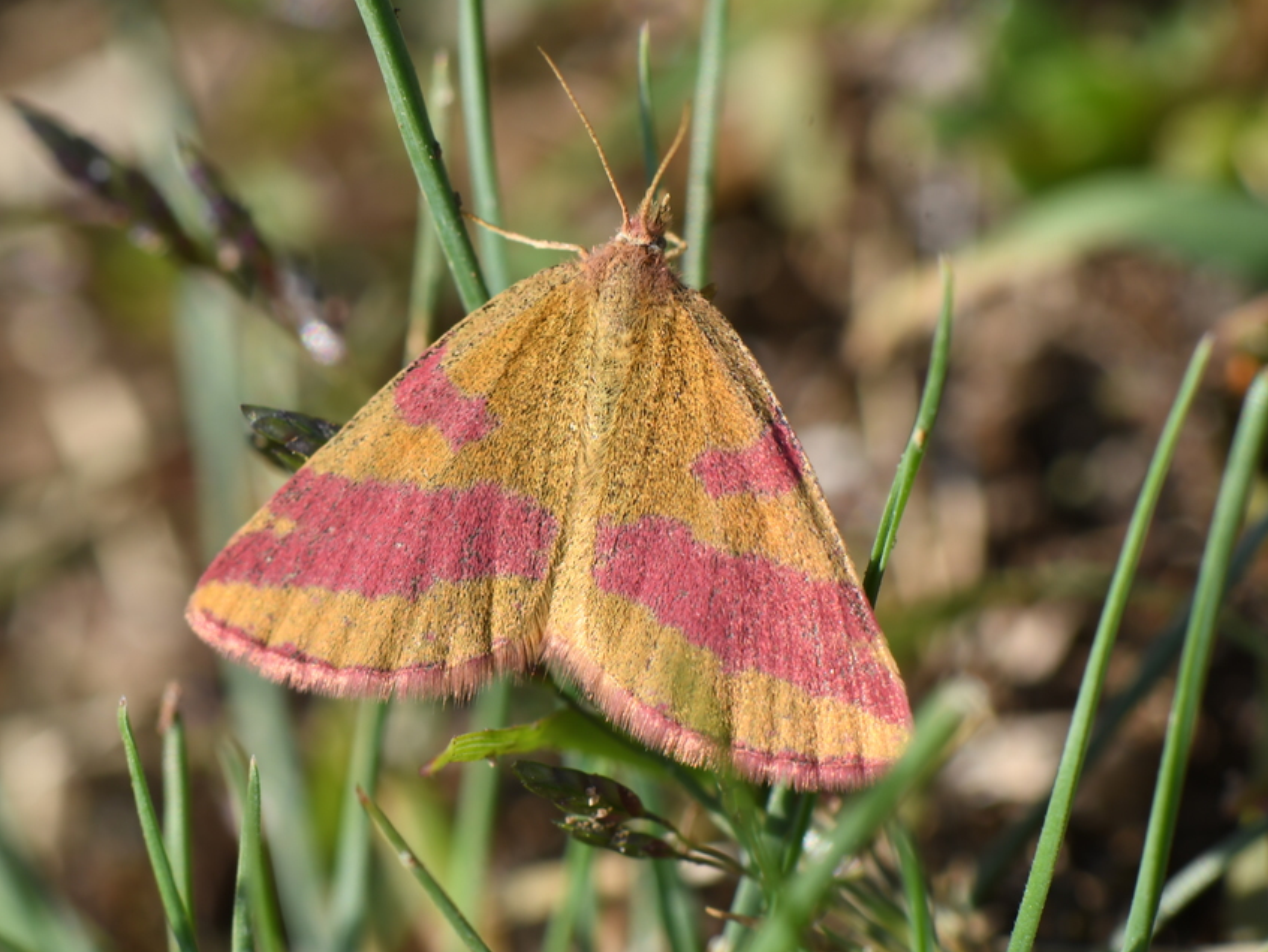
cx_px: 656
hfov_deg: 11.6
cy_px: 477
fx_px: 6266
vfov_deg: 8.7
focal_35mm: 171
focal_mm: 105
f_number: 16
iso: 100
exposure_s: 1/100
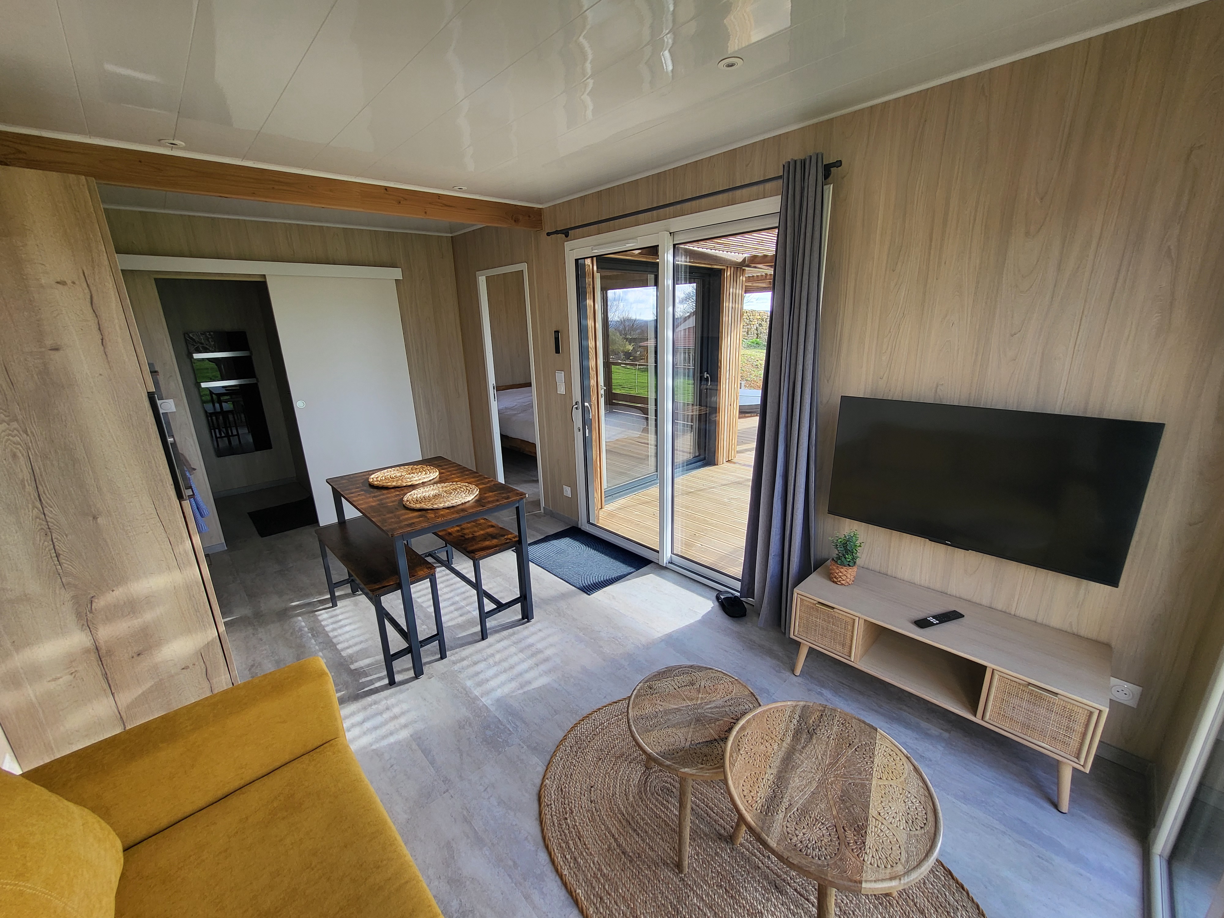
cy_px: 459
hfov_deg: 106.2
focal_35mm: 13
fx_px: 460
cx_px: 612
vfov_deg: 89.9
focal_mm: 1.74
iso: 50
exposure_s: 1/101
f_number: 2.2
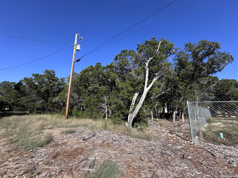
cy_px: 89
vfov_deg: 85.7
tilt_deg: +11.7
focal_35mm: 14
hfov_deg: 102.1
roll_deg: -0.4
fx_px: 96
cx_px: 119
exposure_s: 1/1006
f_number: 2.2
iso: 40
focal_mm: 2.22
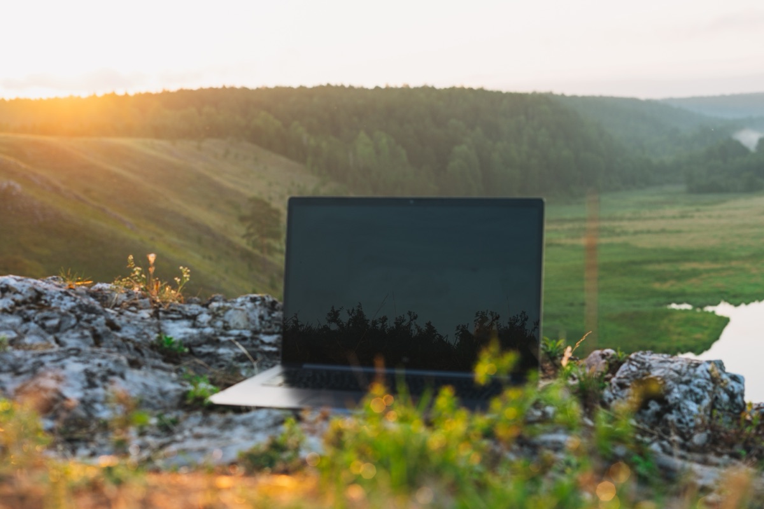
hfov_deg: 39.6
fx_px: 1061
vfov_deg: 27.0
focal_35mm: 50
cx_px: 382
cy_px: 254
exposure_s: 1/125
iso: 100
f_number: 4.5
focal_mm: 50
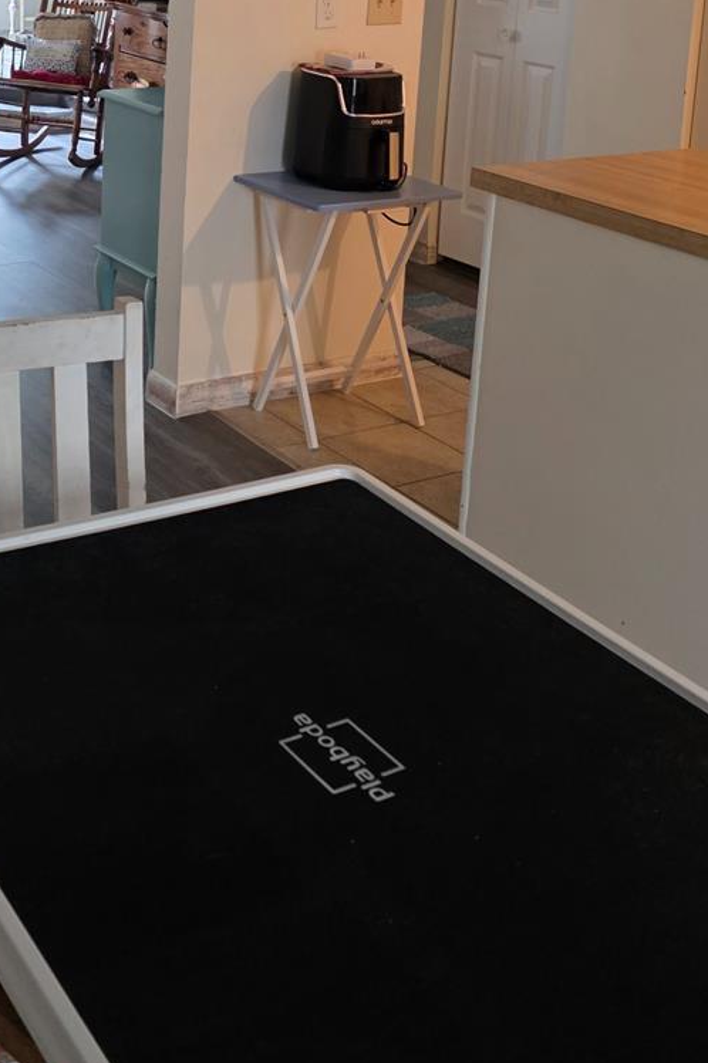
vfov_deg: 38.0
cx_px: 100
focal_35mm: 48
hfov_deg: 27.3
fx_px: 1417
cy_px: 80
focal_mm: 6.3
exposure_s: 1/120
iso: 640
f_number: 1.7
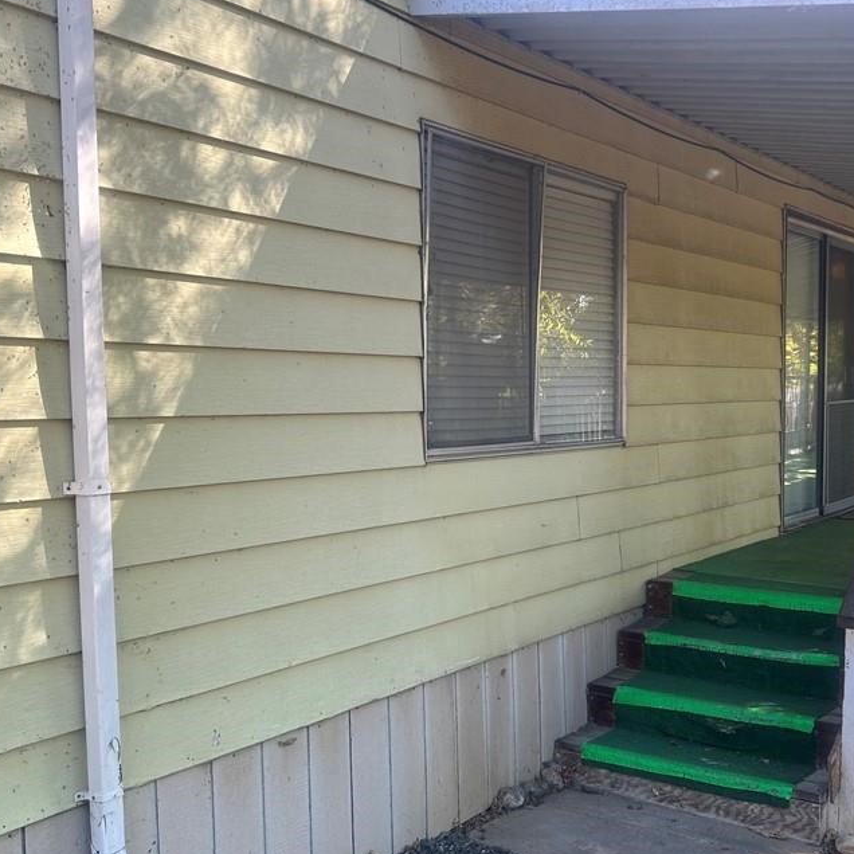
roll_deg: +1.8
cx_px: 415
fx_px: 1033
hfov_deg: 44.9
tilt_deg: -2.6
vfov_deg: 44.9
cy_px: 442
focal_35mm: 37
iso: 50
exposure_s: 1/302
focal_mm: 5.7
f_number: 1.5
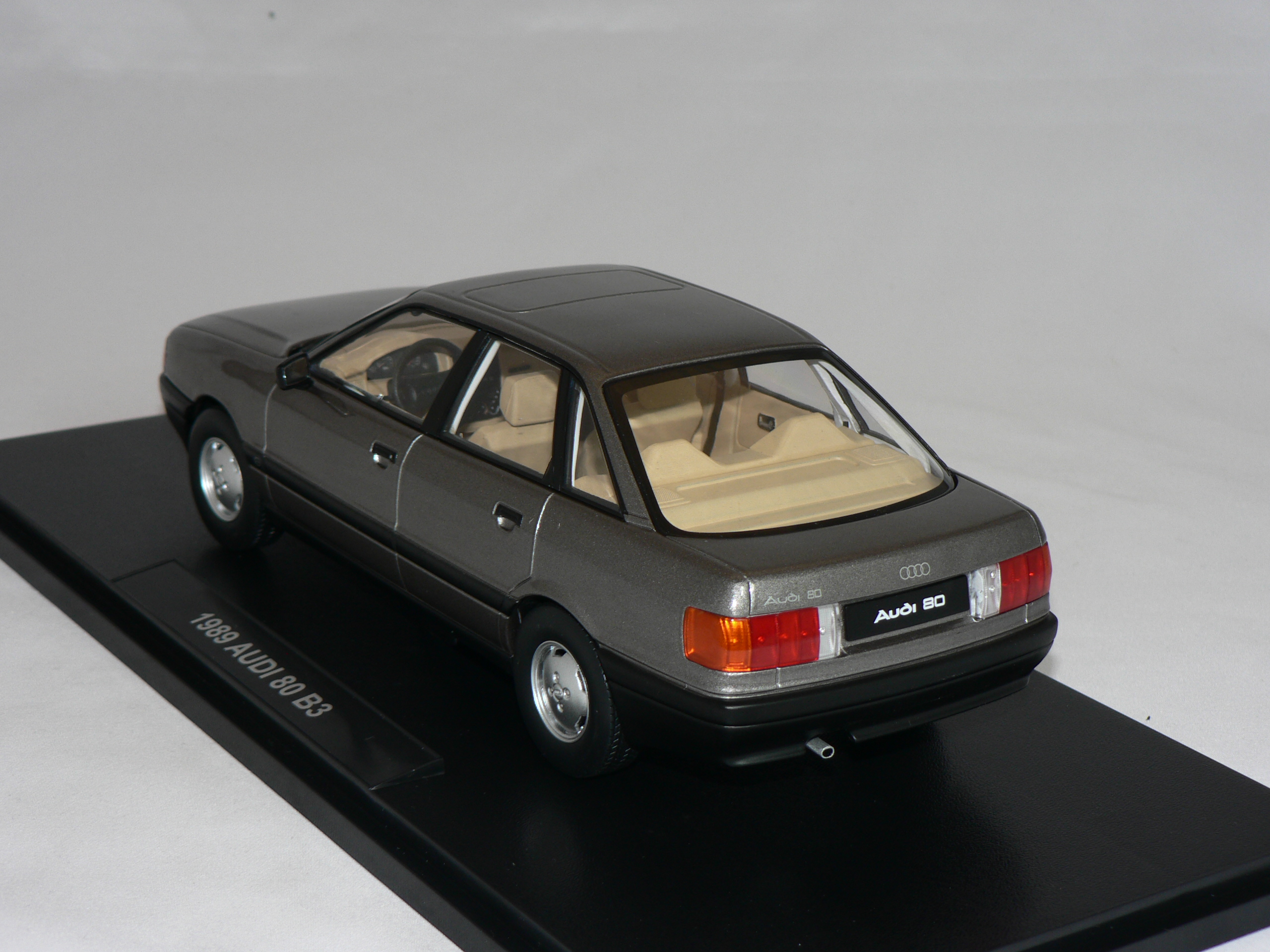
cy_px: 476
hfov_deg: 29.0
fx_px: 2458
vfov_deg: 21.9
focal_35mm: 67
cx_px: 635
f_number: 3.2
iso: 80
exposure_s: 1/60
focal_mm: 11.2
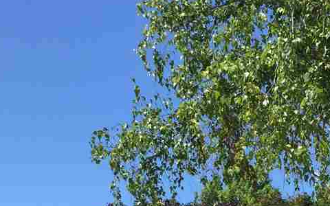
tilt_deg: +5.3
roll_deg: -2.6
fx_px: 737
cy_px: 279
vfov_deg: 15.1
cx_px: 245
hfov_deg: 24.9
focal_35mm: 82
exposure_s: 1/1522
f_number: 2.2
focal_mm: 4.15
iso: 32
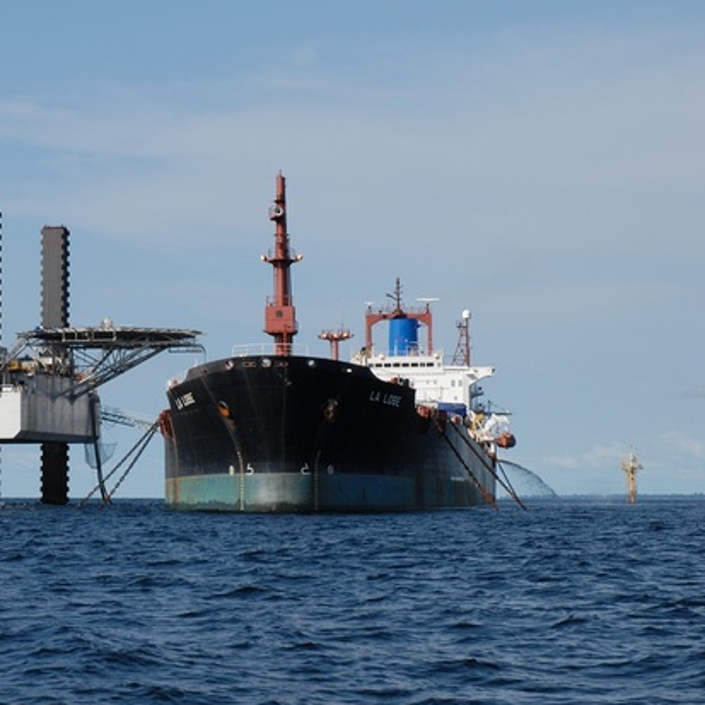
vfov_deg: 17.1
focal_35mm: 102
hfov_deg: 16.9
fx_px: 2350
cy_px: 331
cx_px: 96
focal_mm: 46
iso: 200
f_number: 10
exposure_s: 1/400
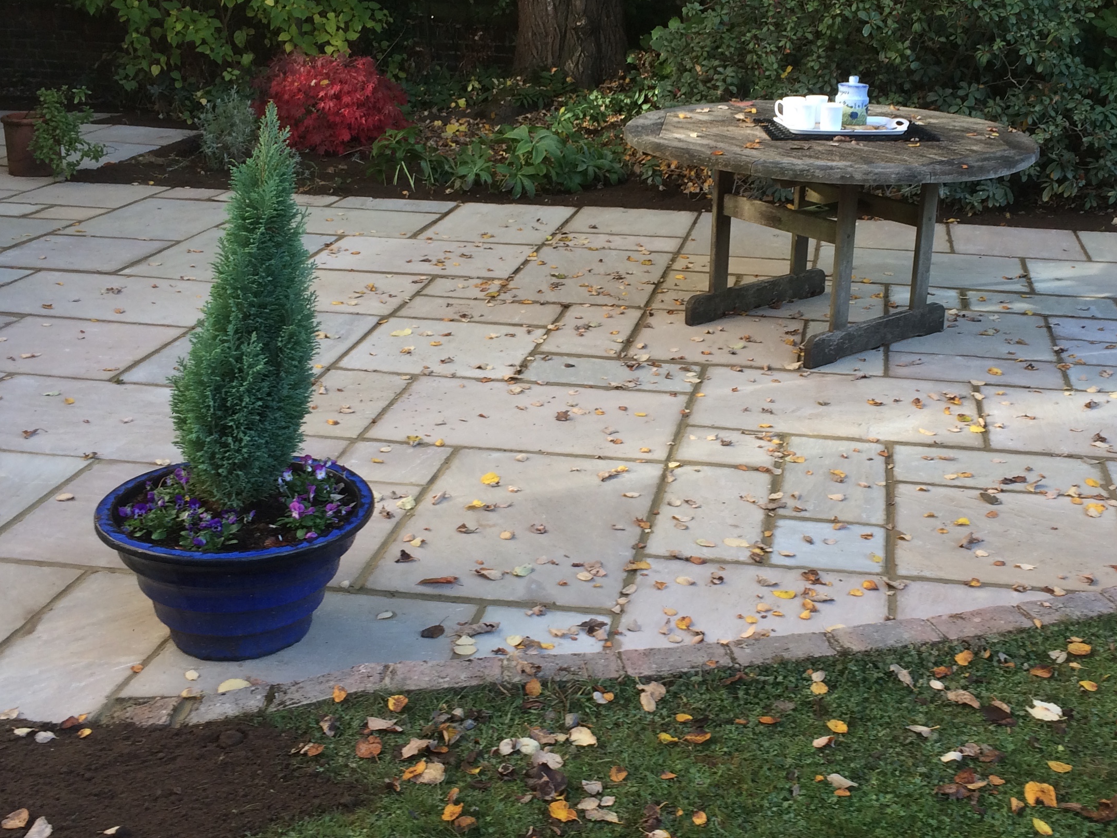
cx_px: 687
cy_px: 367
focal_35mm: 44
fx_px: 1420
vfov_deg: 32.8
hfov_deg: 42.7
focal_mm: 4.15
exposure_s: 1/204
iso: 32
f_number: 2.2
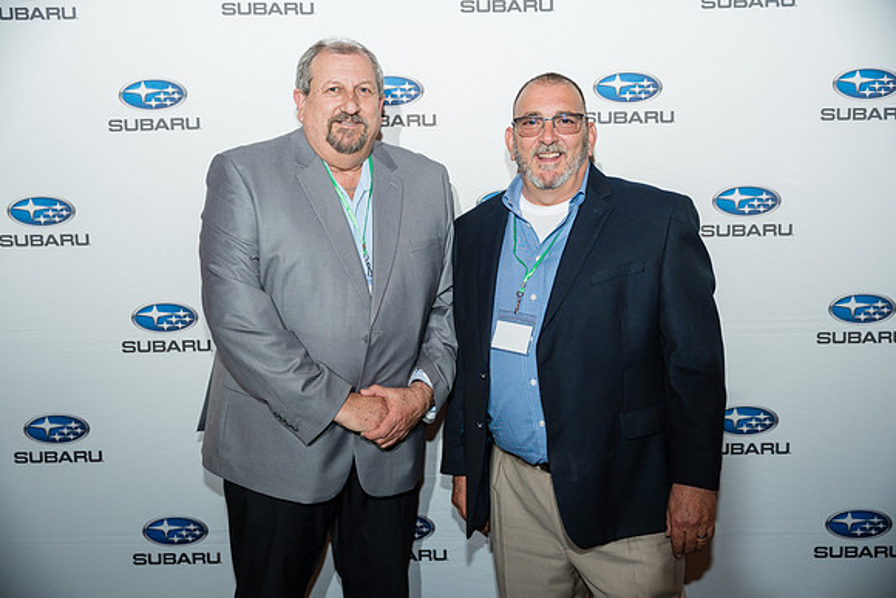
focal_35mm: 42
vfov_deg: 31.6
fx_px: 1058
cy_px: 299
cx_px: 448
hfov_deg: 45.9
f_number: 2.8
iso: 640
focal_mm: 42.5
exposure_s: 1/250
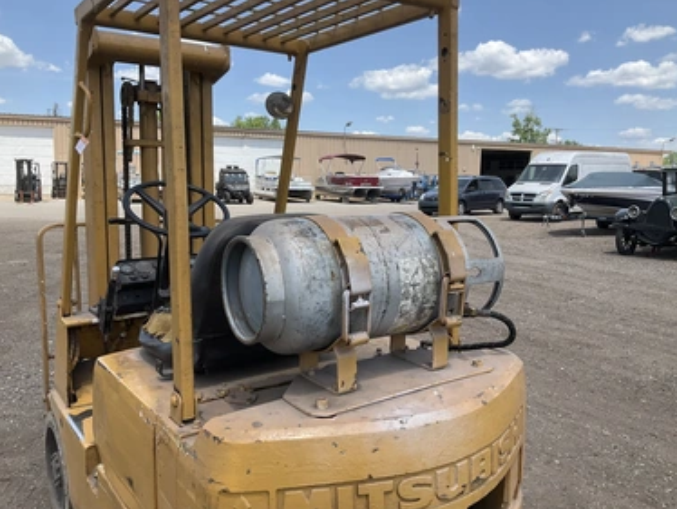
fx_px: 607
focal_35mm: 31
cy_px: 255
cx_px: 346
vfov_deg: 45.5
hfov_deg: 58.3
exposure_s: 1/1076
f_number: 1.8
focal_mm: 3
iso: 25
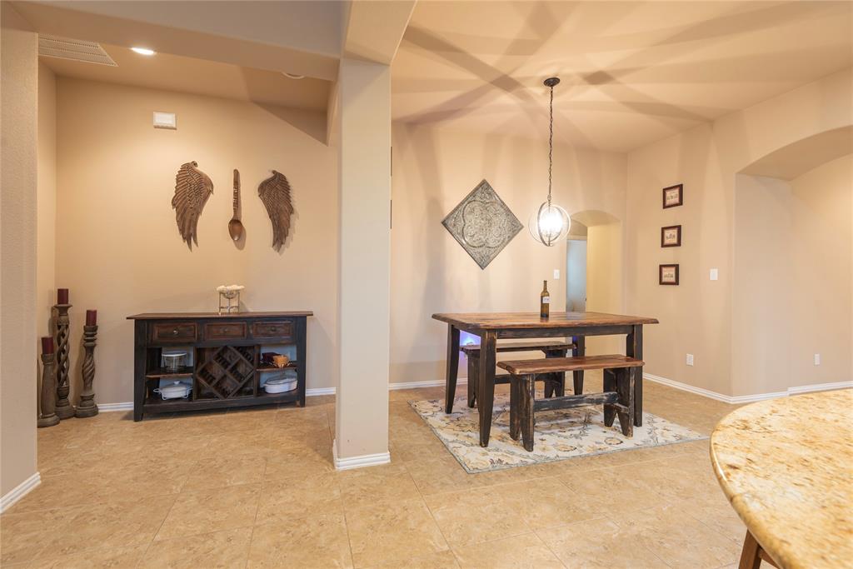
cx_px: 426
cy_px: 284
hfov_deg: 96.7
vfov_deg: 73.8
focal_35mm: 16
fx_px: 379
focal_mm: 16
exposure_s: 2
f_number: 7.1
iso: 100
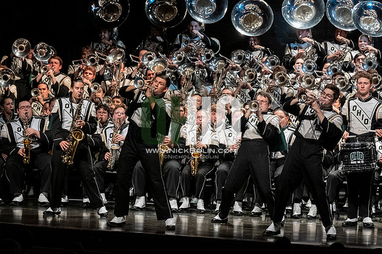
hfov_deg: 9.5
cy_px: 127
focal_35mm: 217
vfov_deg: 6.3
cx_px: 191
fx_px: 2301
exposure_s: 1/500
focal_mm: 145
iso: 4000
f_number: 4
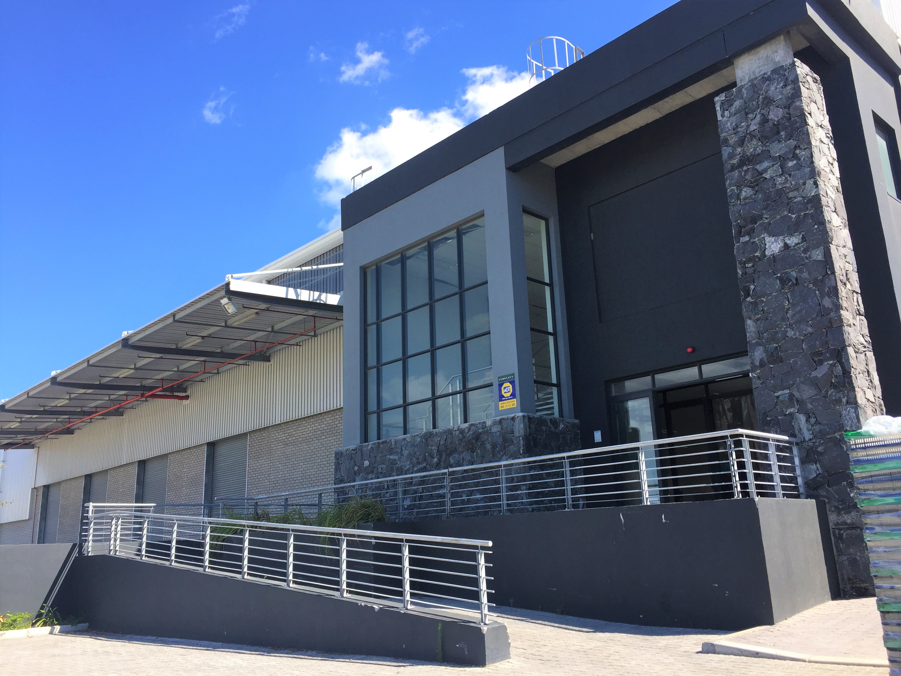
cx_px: 450
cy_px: 338
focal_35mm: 29
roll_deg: +1.8
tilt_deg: +13.6
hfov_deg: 61.7
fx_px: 755
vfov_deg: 48.2
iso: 32
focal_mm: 4.15
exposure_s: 1/942
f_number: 2.2
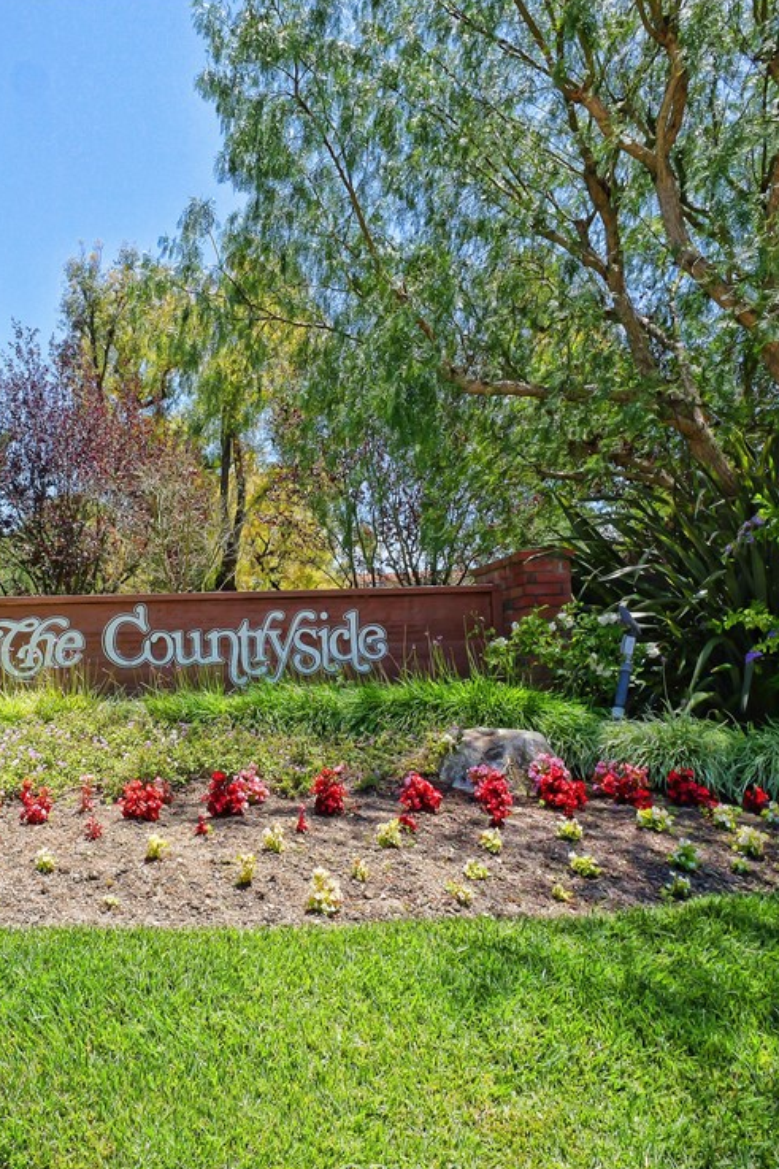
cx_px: 182
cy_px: 592
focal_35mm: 26
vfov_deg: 69.4
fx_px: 844
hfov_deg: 47.4
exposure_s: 1/100
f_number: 14
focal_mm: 9
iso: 250
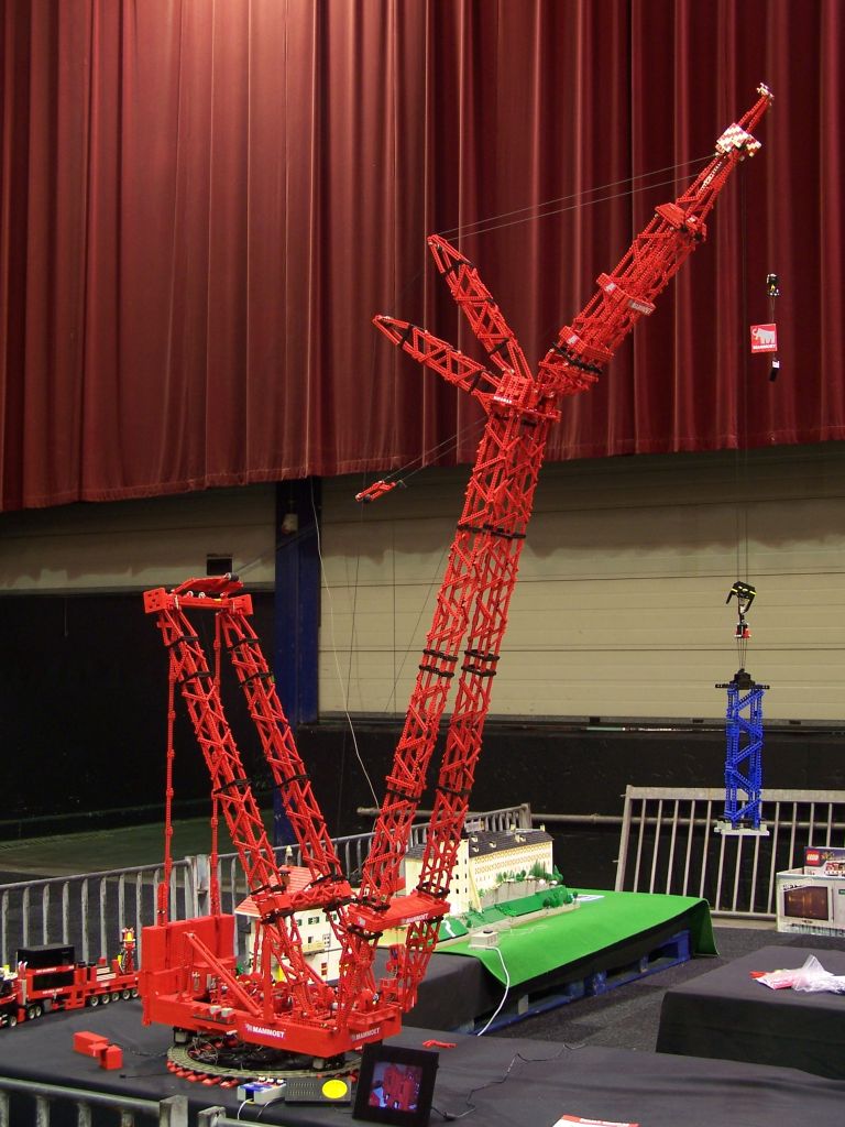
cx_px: 422
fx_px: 1660
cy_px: 564
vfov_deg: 37.5
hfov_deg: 28.6
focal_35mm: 51
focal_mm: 8.5
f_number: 3
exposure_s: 1/2
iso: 80
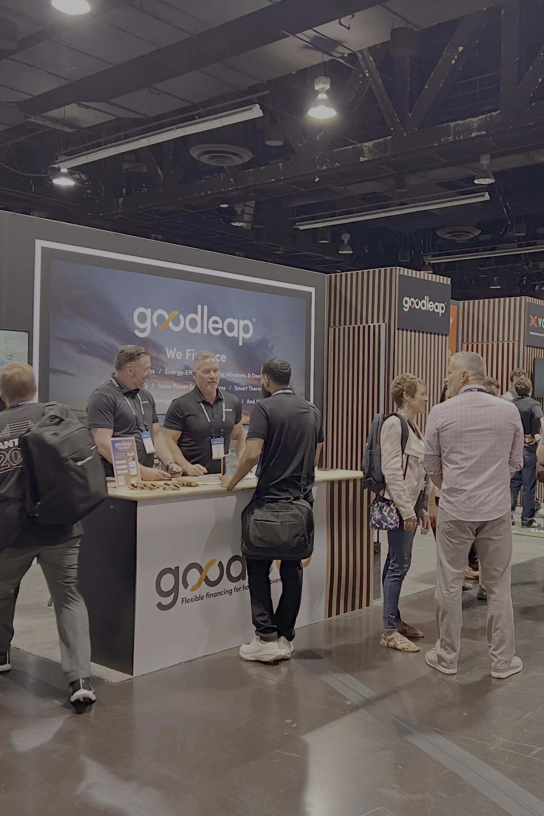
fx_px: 839
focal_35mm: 37
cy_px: 409
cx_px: 342
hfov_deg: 35.7
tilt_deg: +0.0
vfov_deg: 51.9
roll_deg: +0.2
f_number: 1.5
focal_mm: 5.7
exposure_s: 1/60
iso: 250
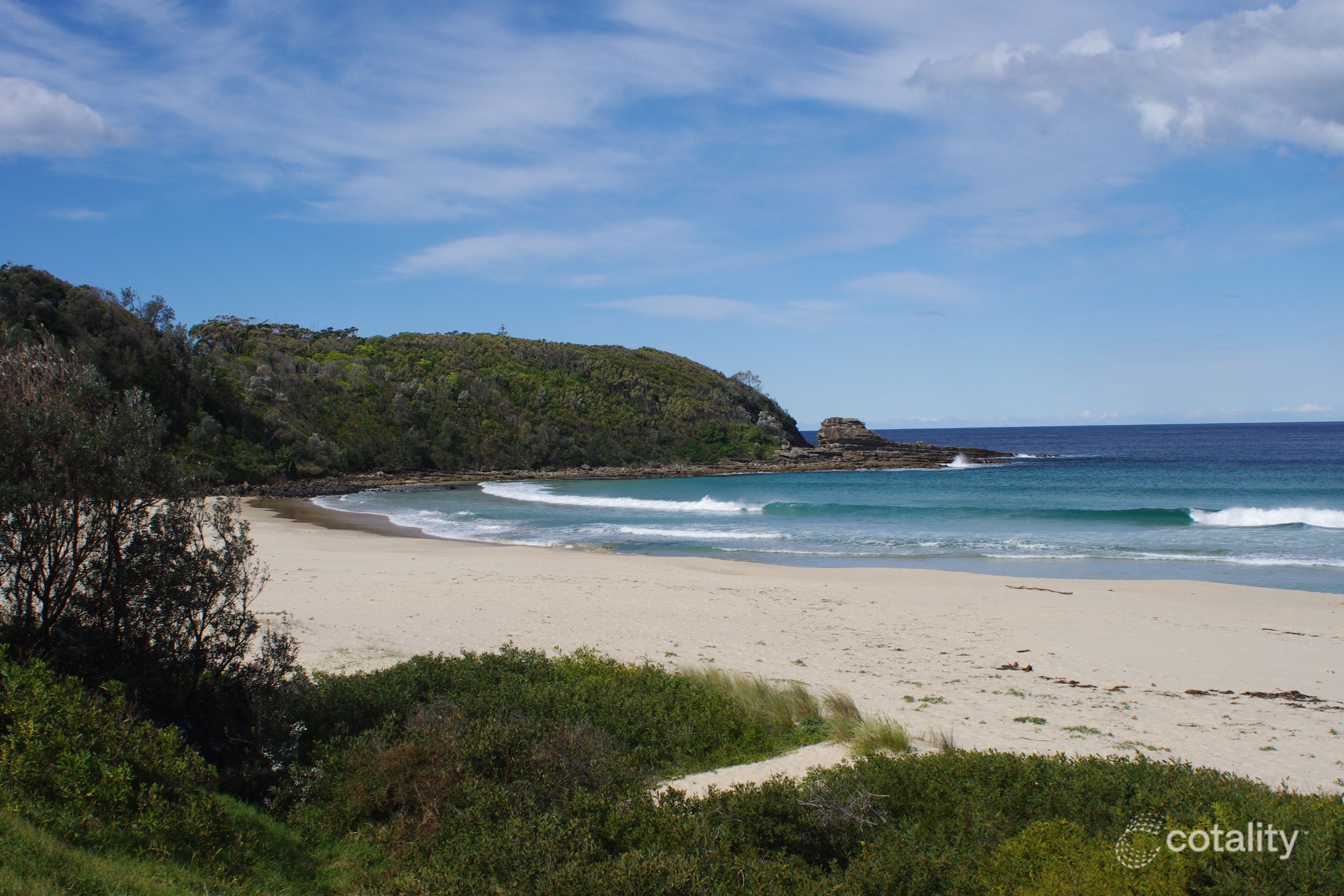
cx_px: 672
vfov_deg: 31.9
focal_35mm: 42
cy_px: 448
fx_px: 1568
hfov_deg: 46.4
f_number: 11
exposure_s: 1/500
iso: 200
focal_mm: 28
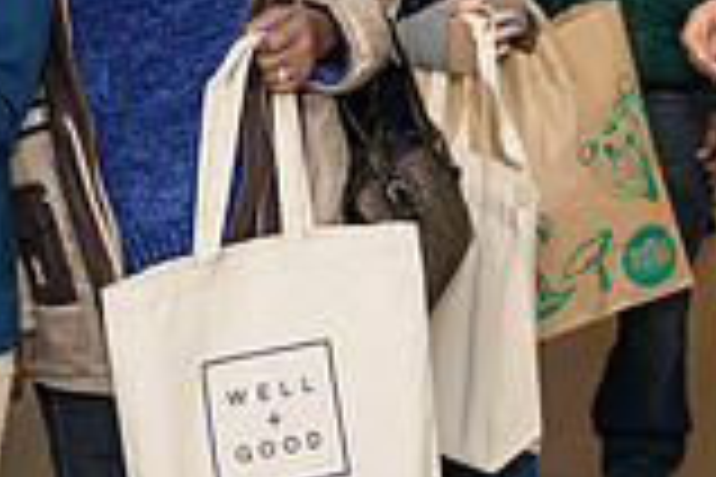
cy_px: -187
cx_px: 225
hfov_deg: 18.0
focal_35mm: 113
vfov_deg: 11.7
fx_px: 2247
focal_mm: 31
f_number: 3.2
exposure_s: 1/125
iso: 200
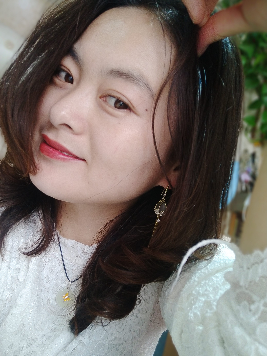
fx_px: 339
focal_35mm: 33
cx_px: 115
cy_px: 192
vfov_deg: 55.3
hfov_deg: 42.8
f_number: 2
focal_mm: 3.87
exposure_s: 1/50
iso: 109
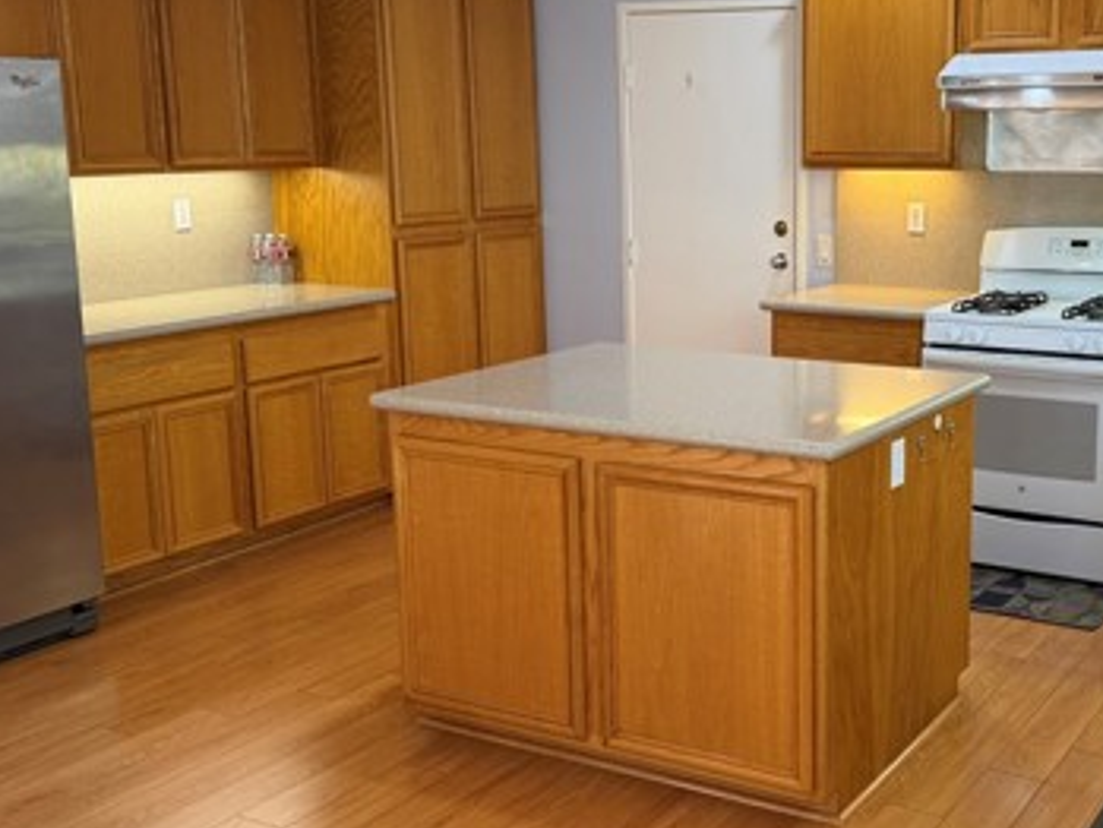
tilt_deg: -10.5
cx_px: 777
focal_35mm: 44
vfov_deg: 32.9
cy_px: 386
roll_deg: +0.8
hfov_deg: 42.1
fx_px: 1402
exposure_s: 1/60
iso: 160
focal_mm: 6.76
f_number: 1.78
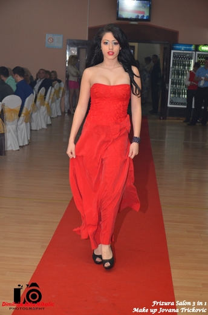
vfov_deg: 27.1
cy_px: 158
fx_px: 653
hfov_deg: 18.1
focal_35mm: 75
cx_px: 104
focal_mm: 50
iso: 1000
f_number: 5
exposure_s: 1/100
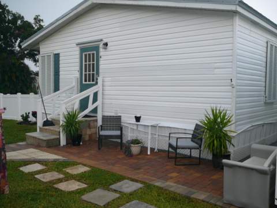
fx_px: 280
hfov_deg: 52.6
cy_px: 104
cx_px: 138
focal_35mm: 35
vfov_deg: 40.7
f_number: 2.8
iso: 80
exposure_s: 1/60
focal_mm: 5.2
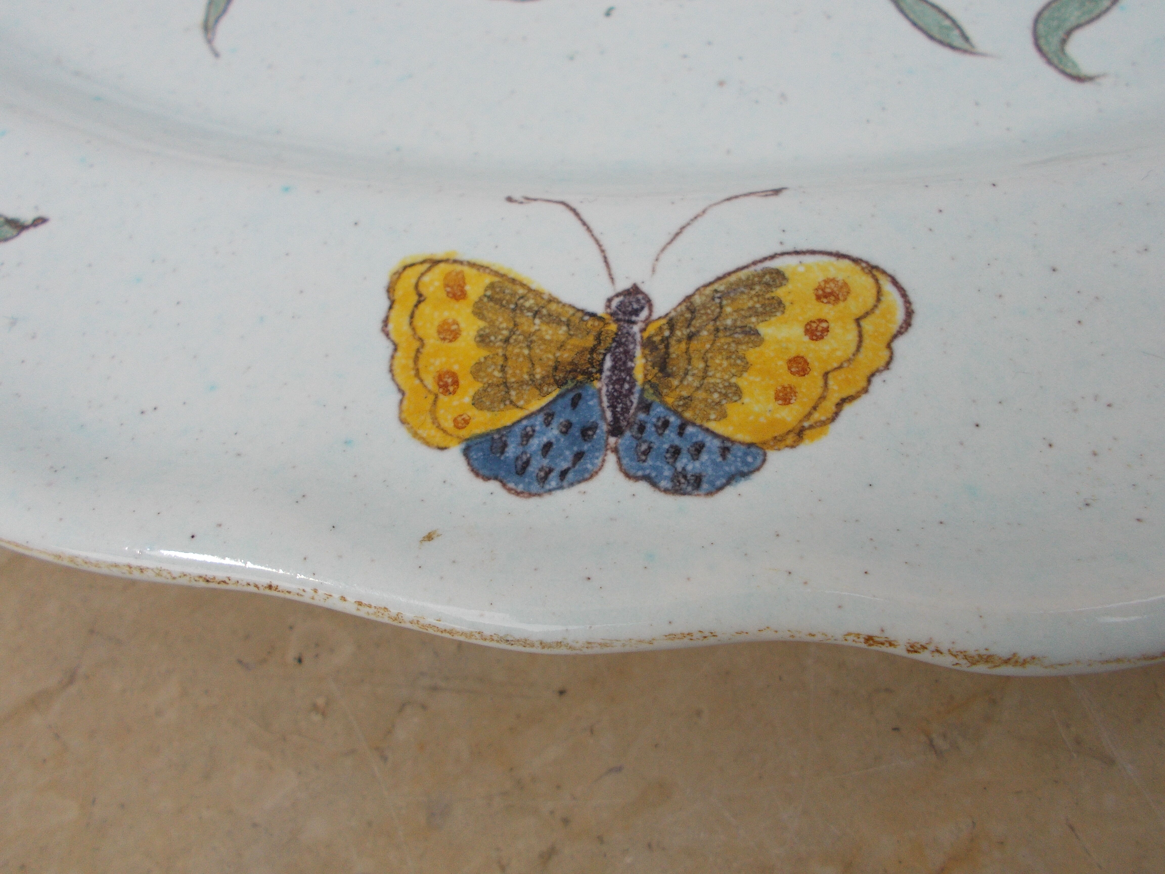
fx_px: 1010
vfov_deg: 46.8
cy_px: 437
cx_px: 582
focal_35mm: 30
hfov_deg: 60.0
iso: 125
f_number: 3.4
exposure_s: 1/250
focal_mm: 5.3
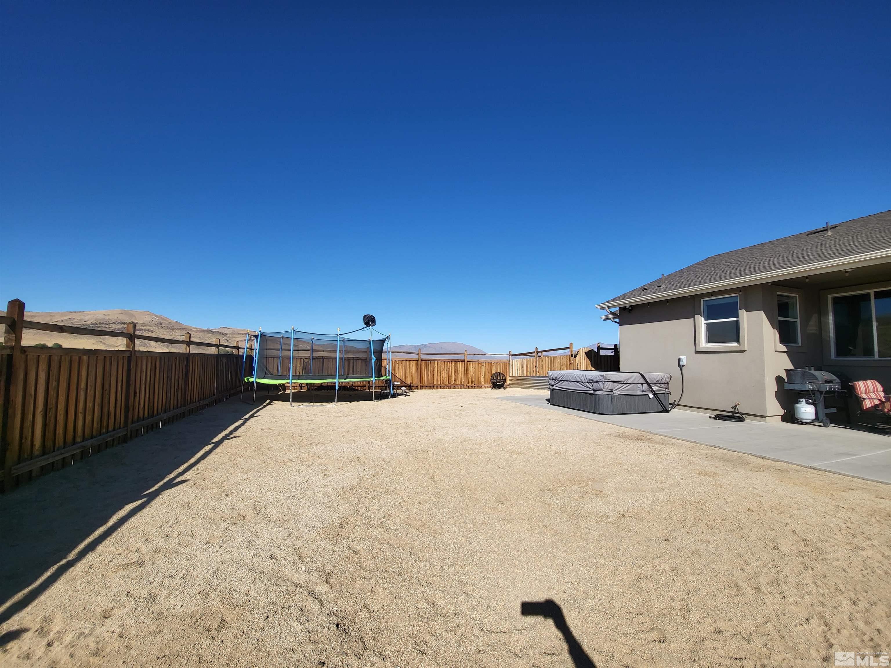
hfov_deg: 106.2
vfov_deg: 89.9
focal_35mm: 13
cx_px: 446
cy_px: 334
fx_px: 335
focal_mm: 1.74
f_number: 2.2
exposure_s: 1/1410
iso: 32
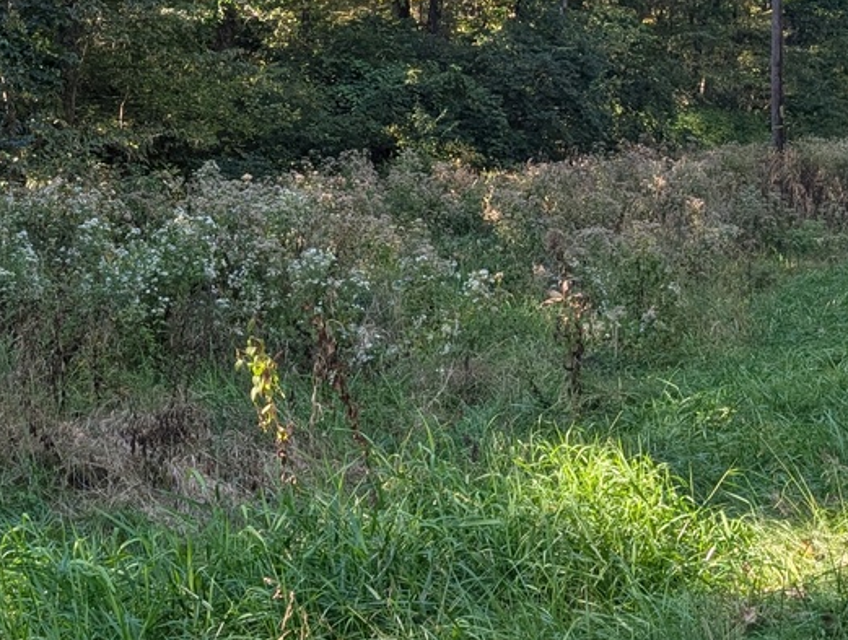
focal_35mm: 66
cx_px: 57
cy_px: 169
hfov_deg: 28.0
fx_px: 1620
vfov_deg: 22.2
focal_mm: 6.9
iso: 20
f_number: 1.68
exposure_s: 1/1066
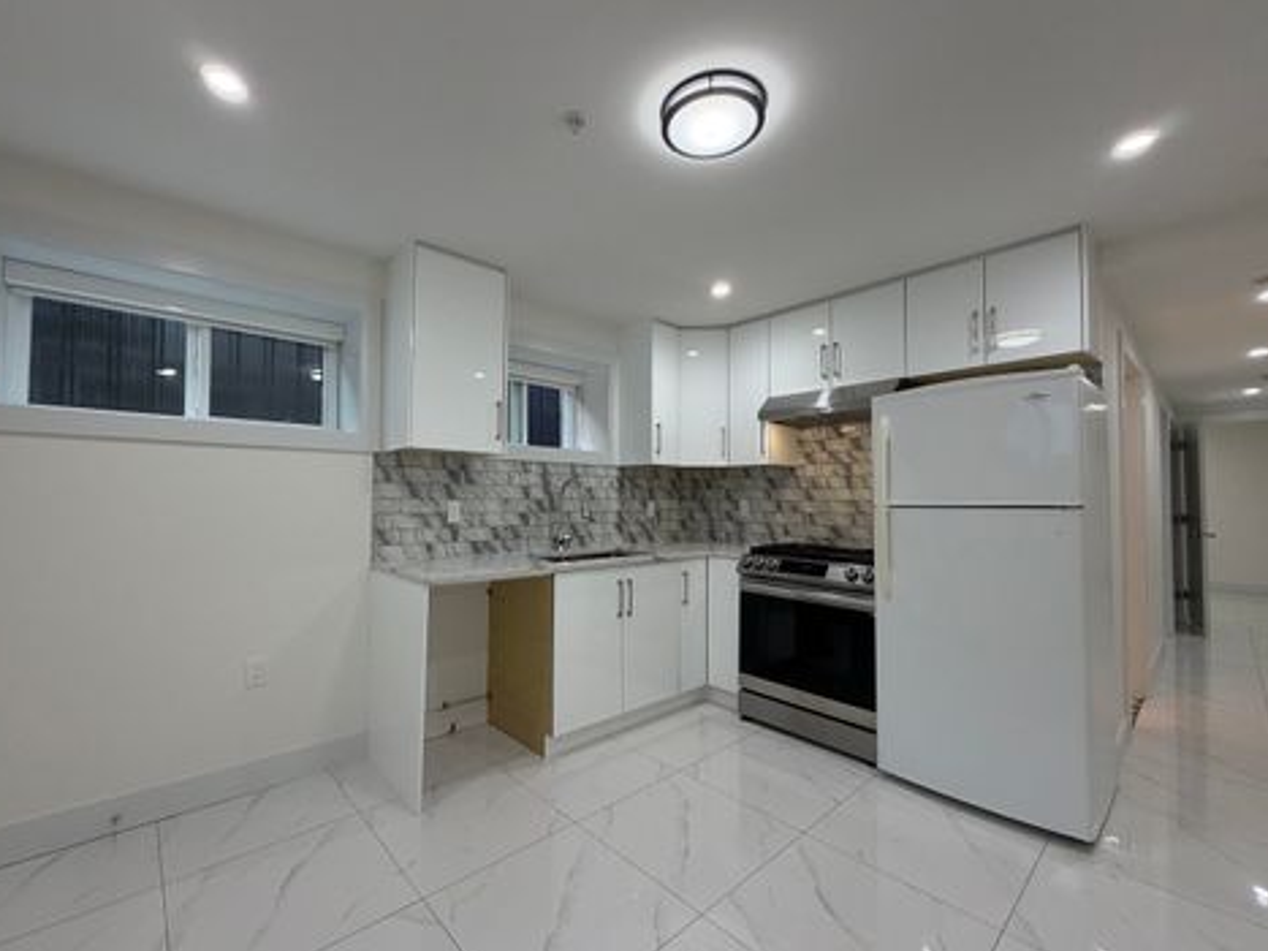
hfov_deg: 98.1
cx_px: 600
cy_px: 482
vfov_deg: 81.7
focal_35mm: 15
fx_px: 549
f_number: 2.2
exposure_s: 1/120
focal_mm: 2.22
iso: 160
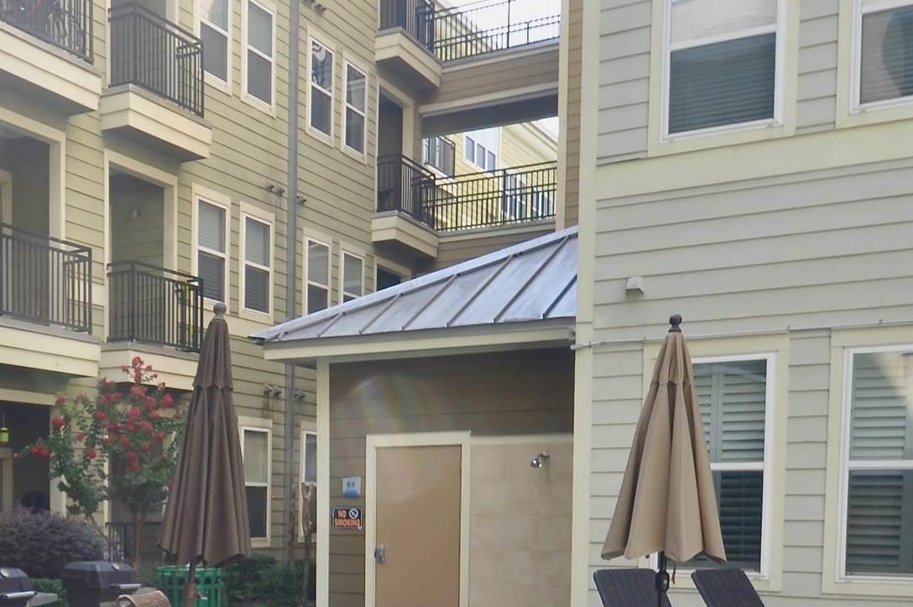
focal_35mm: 49
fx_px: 1234
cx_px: 95
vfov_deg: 26.8
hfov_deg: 37.9
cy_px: 531
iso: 200
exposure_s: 1/160
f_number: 6.3
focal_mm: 11.5
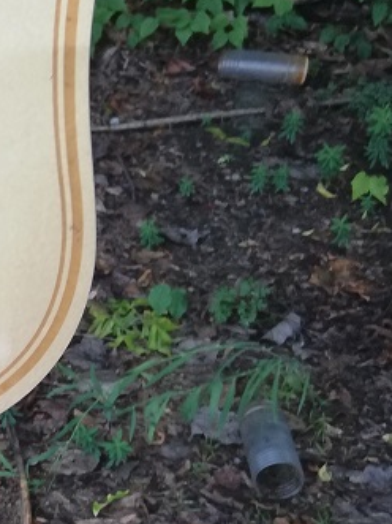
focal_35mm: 98
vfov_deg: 19.7
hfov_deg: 13.8
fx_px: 1481
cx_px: -254
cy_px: 475
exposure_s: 1/50
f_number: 2.2
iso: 50
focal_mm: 3.81
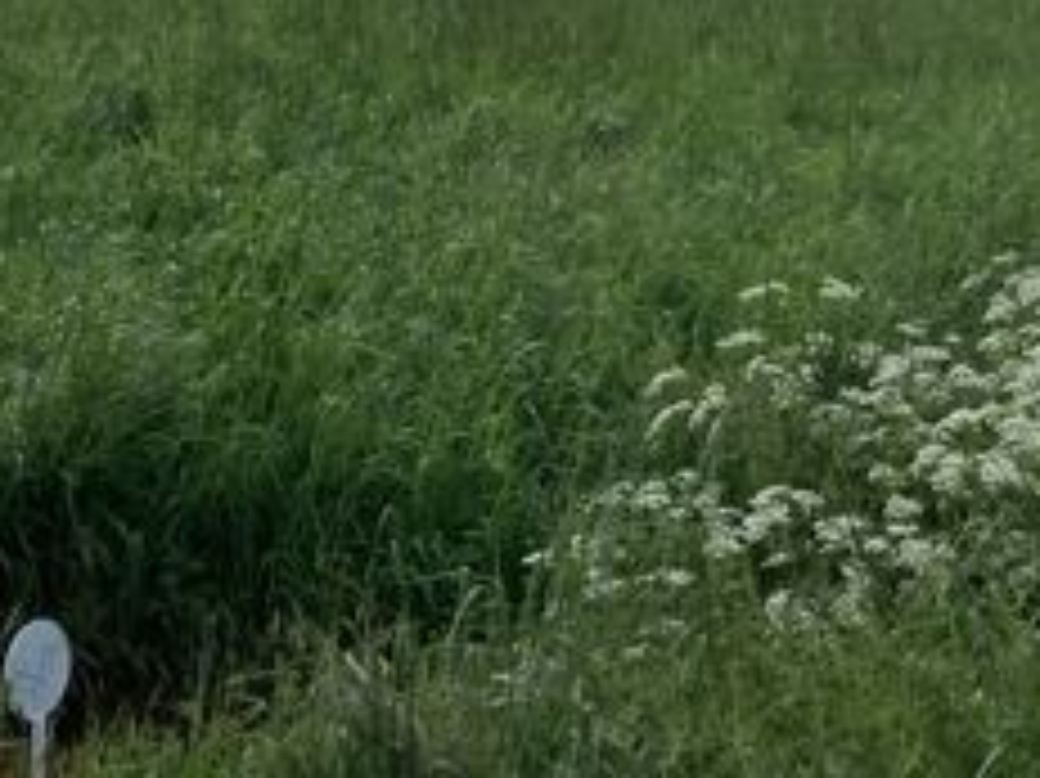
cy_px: -175
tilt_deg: +4.0
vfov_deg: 14.7
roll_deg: -1.7
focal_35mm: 97
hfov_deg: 20.0
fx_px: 2913
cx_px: 828
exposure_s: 1/3436
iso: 25
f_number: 1.8
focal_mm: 3.99
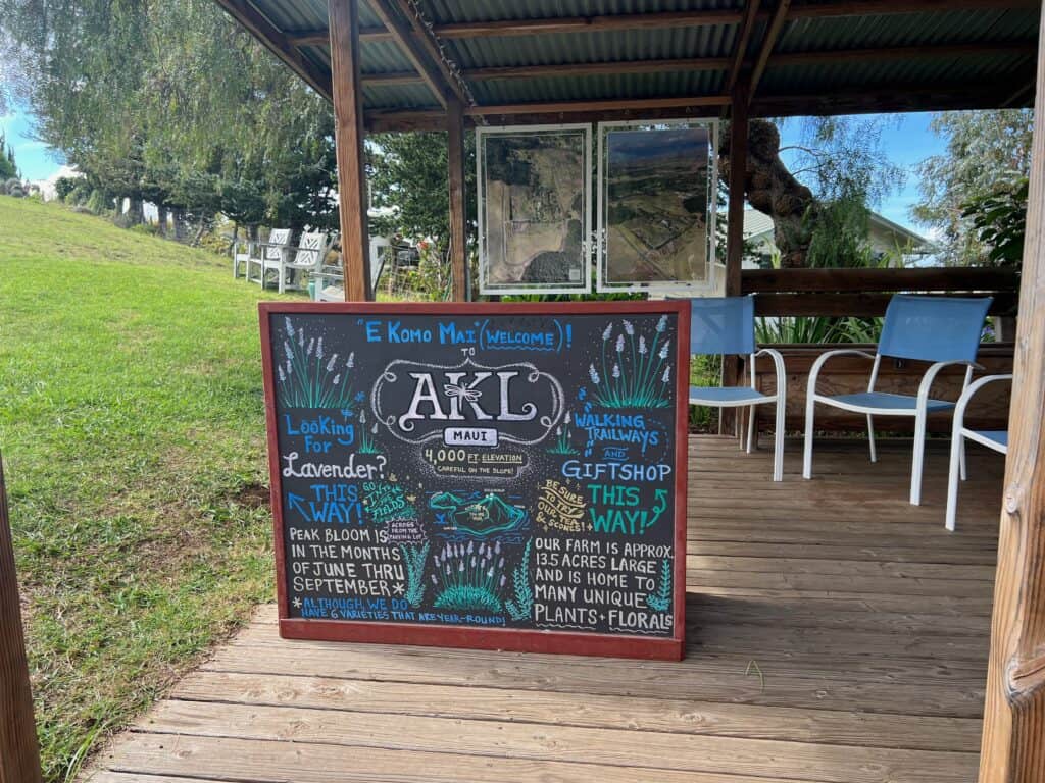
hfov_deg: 67.3
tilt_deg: -10.5
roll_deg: +1.4
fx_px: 785
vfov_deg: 53.1
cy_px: 392
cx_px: 522
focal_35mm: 26
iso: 50
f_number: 1.5
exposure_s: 1/628
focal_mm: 5.7
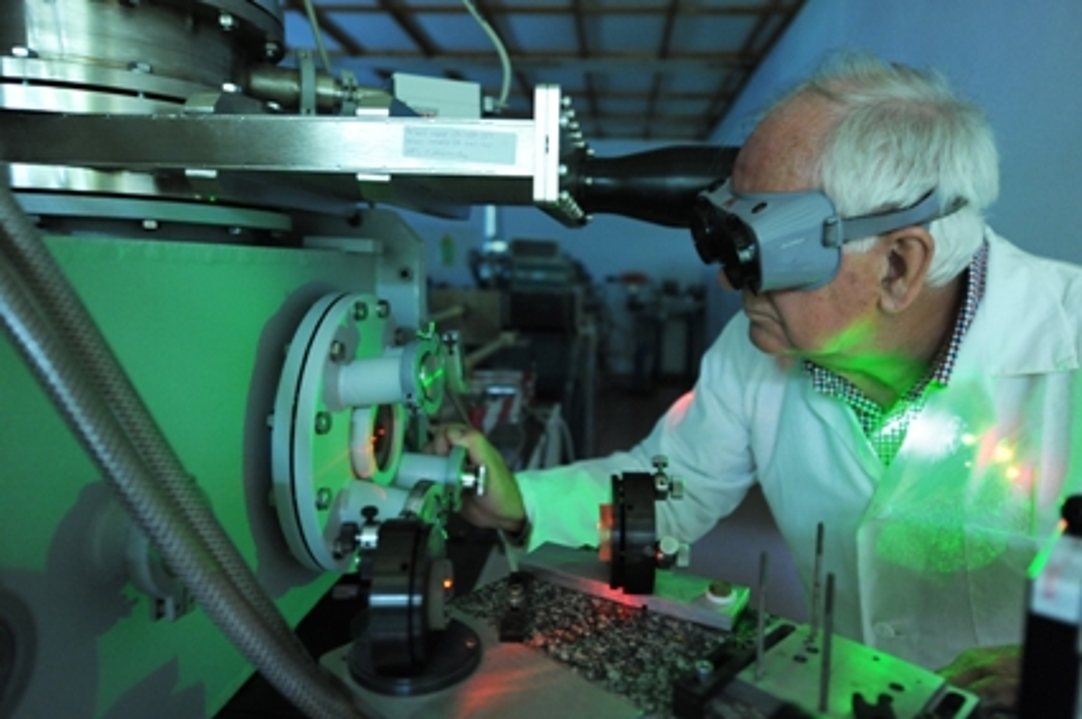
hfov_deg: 73.8
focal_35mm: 24
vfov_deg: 53.0
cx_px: 541
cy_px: 360
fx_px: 720
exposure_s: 1/20
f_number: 2.8
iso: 2500
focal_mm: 24
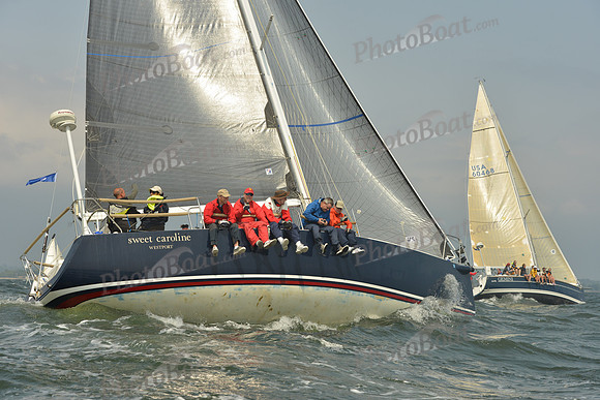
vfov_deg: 19.5
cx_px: 300
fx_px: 1167
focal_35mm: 70
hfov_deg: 28.8
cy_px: 200
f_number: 9
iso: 320
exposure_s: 1/1250
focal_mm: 70
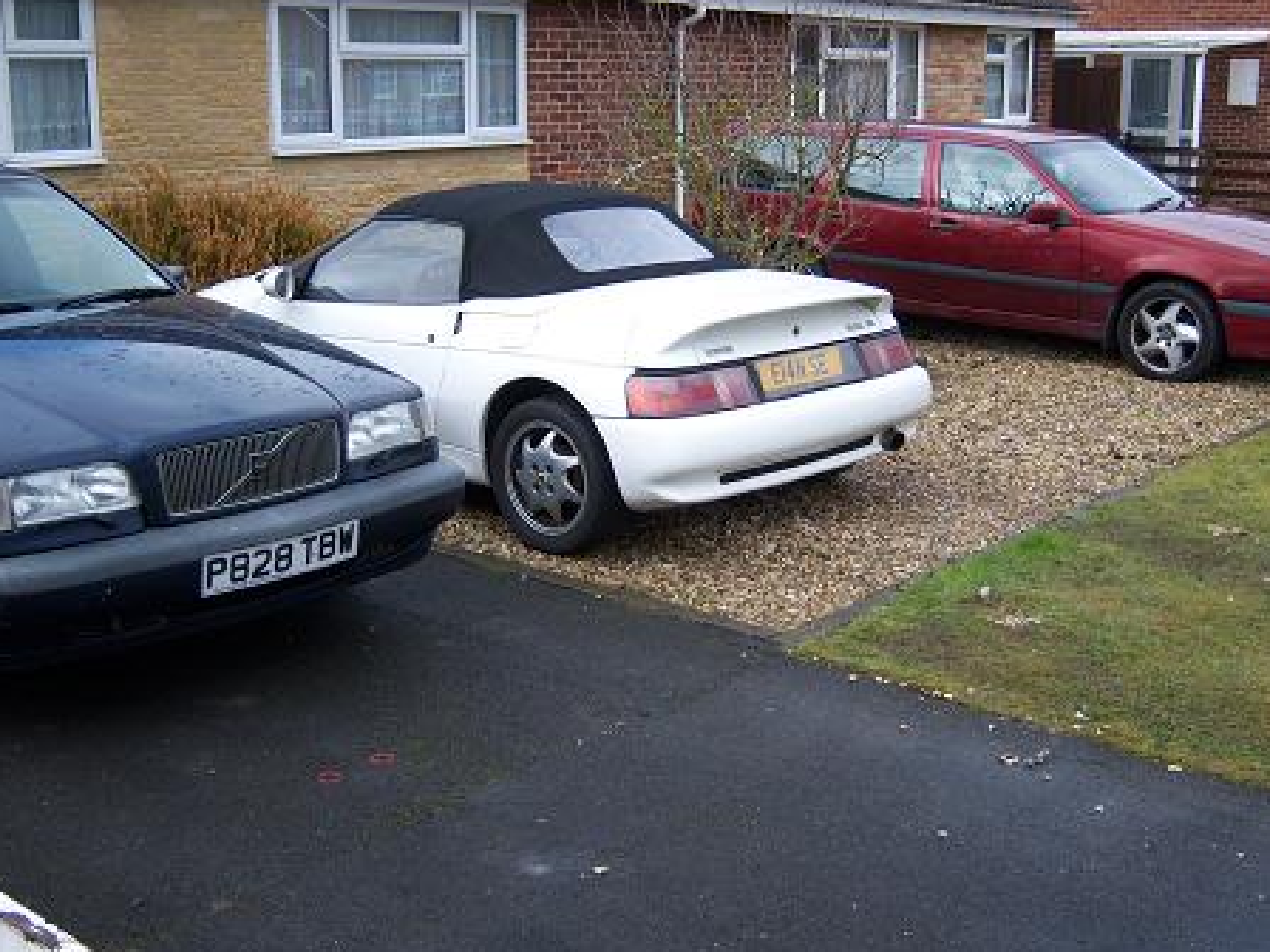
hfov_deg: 42.9
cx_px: 629
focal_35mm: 44
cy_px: 412
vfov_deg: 32.8
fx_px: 1614
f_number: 2.8
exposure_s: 1/320
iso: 80
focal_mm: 7.5
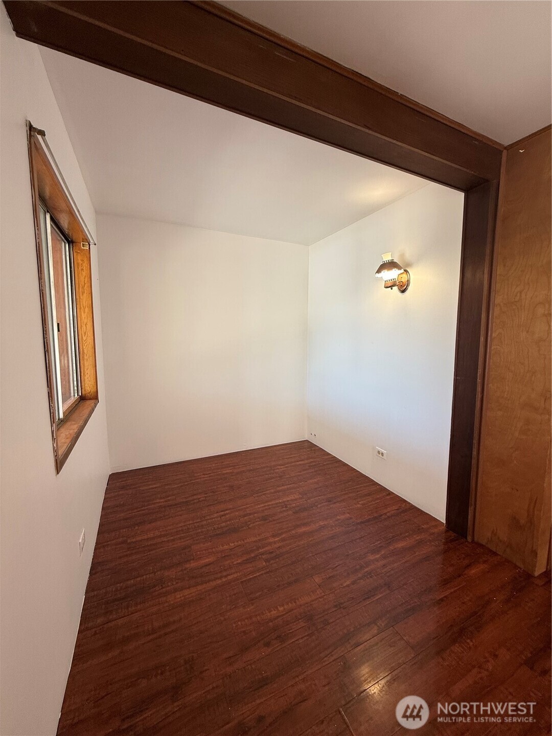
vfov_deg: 102.1
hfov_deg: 85.7
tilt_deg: -5.7
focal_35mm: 14
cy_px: 368
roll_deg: -0.6
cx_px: 276
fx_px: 298
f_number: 2.2
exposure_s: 1/99
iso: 80
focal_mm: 2.22
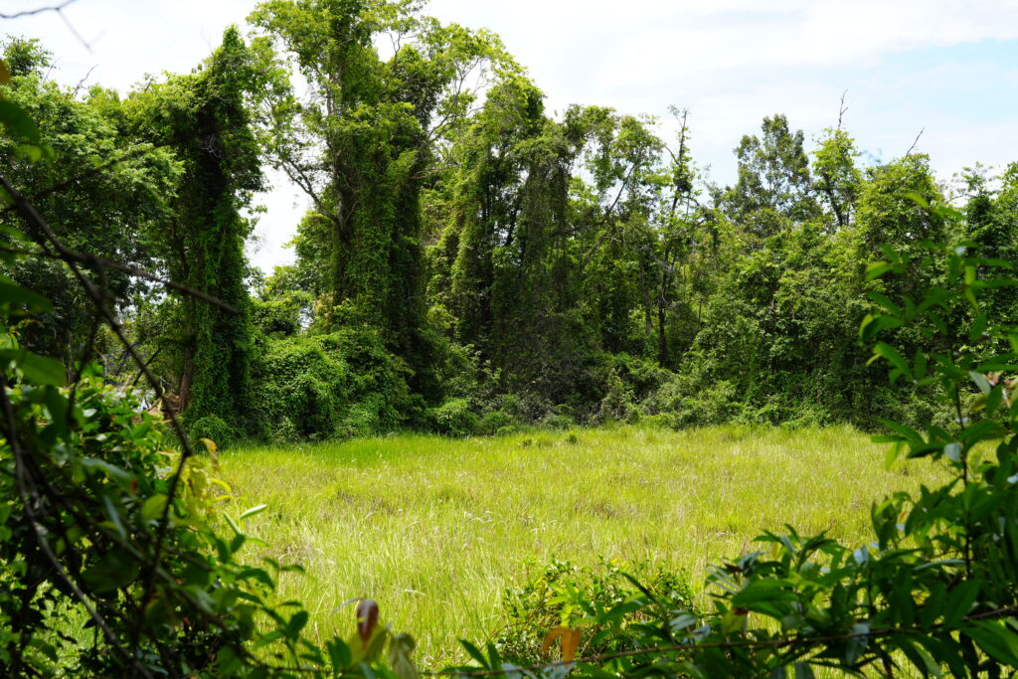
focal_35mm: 43
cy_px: 340
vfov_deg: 31.2
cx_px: 509
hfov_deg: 45.4
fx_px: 1216
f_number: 8
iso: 100
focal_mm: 43
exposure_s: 1/125
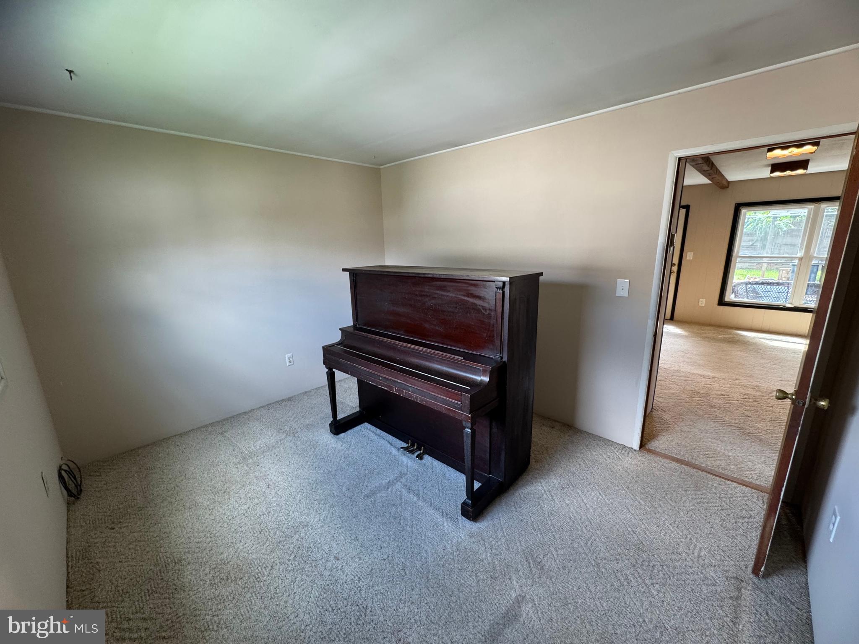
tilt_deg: -13.4
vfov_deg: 85.7
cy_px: 322
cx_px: 430
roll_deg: +0.6
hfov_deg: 102.1
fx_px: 347
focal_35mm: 14
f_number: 2.2
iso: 200
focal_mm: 2.22
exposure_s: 1/60
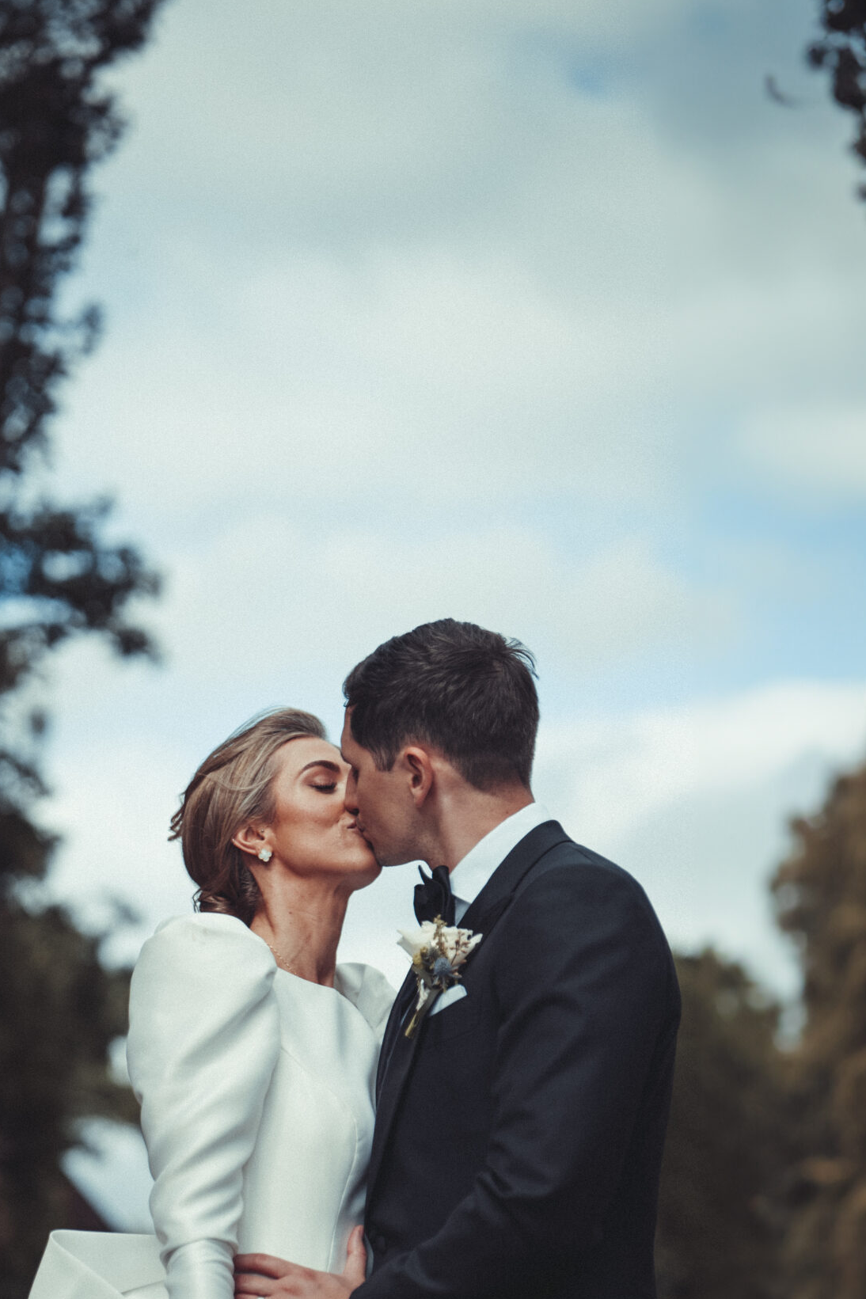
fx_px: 2814
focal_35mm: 78
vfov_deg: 25.8
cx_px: 380
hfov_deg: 17.5
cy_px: 928
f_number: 1.4
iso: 640
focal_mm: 50
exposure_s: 1/4000
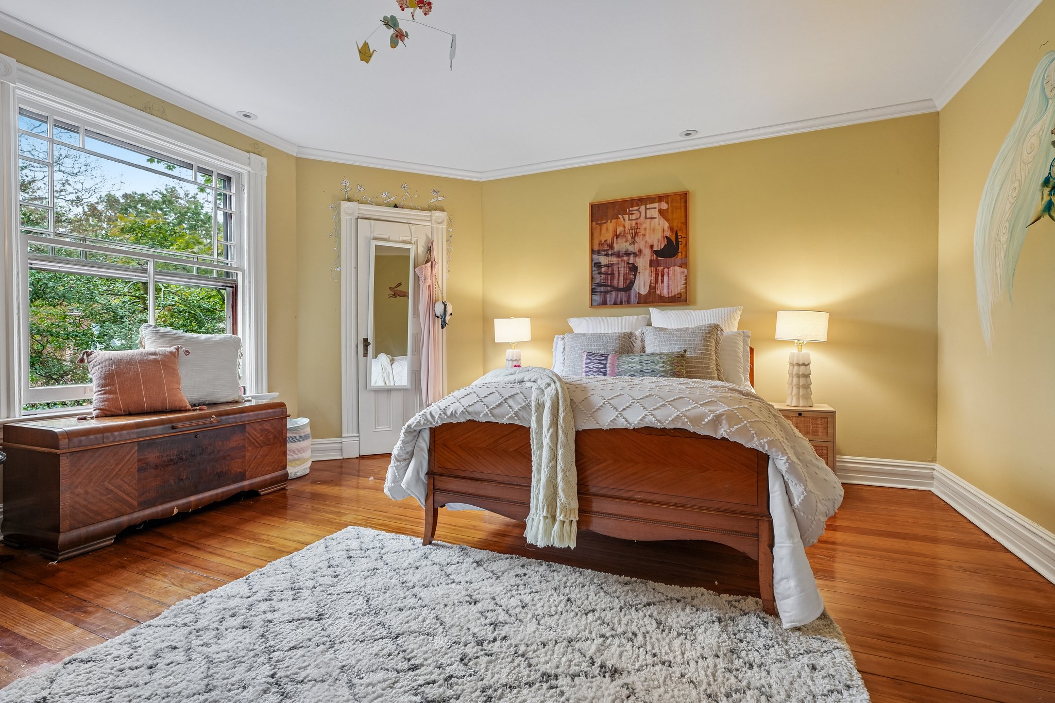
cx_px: 528
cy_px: 352
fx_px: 469
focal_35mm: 16
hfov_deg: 96.7
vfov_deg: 73.7
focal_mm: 16
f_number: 5.6
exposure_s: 1/50
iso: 400
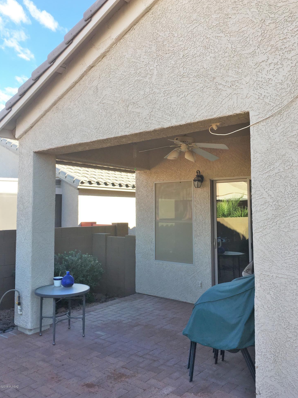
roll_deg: -0.3
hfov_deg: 46.8
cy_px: 194
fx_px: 344
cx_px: 153
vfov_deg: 60.0
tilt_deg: +4.7
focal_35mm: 30
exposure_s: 1/364
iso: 25
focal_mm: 4.15
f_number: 2.2
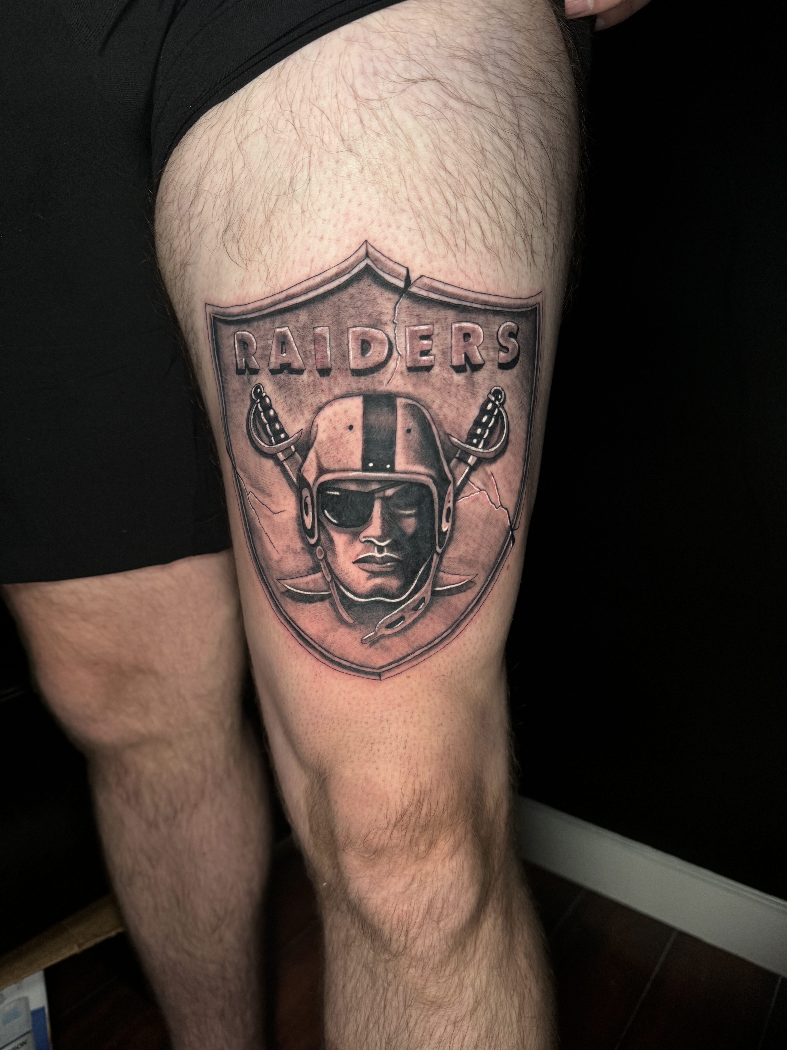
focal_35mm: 24
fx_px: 728
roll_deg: -2.6
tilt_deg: -14.7
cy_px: 525
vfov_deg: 71.6
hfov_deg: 56.8
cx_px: 394
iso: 160
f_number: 1.78
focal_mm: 6.86
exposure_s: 1/60
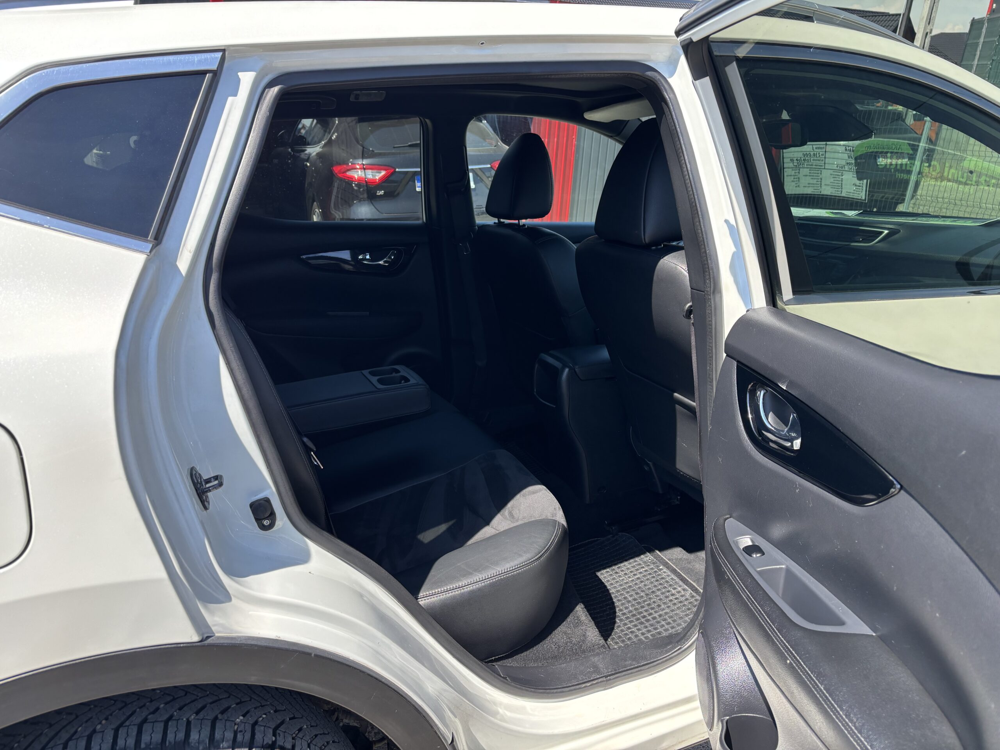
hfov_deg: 67.3
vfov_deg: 53.1
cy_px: 375
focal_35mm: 26
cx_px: 500
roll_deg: -3.3
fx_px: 751
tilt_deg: -20.4
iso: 50
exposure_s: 1/702
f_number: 1.6
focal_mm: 5.96
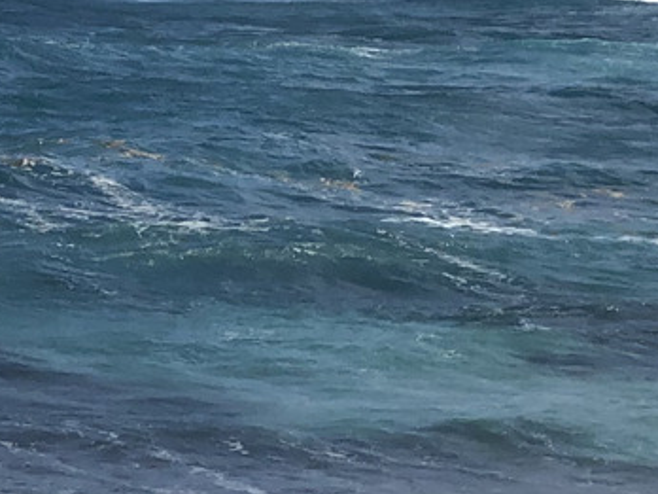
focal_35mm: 239
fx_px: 4543
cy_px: -439
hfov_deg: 8.1
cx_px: -316
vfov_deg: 6.1
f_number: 2.4
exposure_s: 1/1919
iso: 16
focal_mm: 6
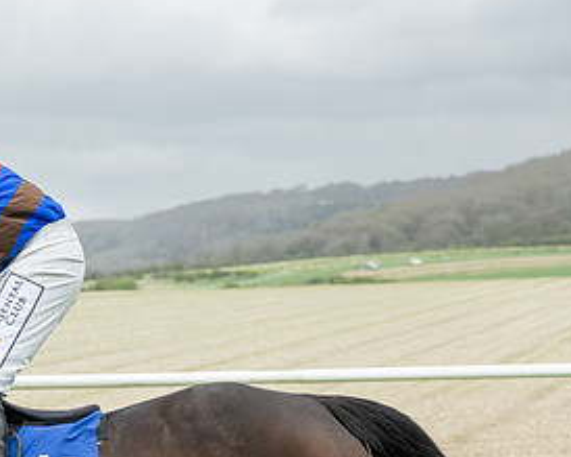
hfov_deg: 11.3
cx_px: 10
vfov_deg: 9.1
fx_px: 2855
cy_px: 464
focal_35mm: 169
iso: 400
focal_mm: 70
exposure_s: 1/1000
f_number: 5
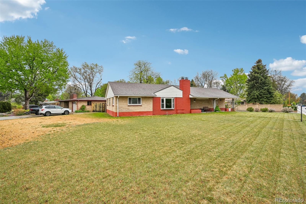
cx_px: 153
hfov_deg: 93.3
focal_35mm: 17
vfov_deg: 70.4
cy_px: 102
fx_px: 144
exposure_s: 1/30
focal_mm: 17
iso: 64
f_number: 11
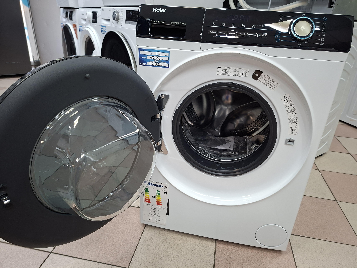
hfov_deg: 73.9
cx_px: 178
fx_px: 237
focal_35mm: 23
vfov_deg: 58.9
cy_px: 134
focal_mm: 5.54
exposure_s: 1/50
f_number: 1.8
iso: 250
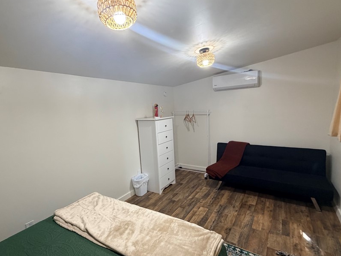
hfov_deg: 87.7
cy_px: 133
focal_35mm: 18
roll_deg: +2.0
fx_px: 177
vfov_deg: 71.6
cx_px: 165
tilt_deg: -6.7
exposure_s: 1/120
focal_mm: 2.22
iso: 320
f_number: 2.2
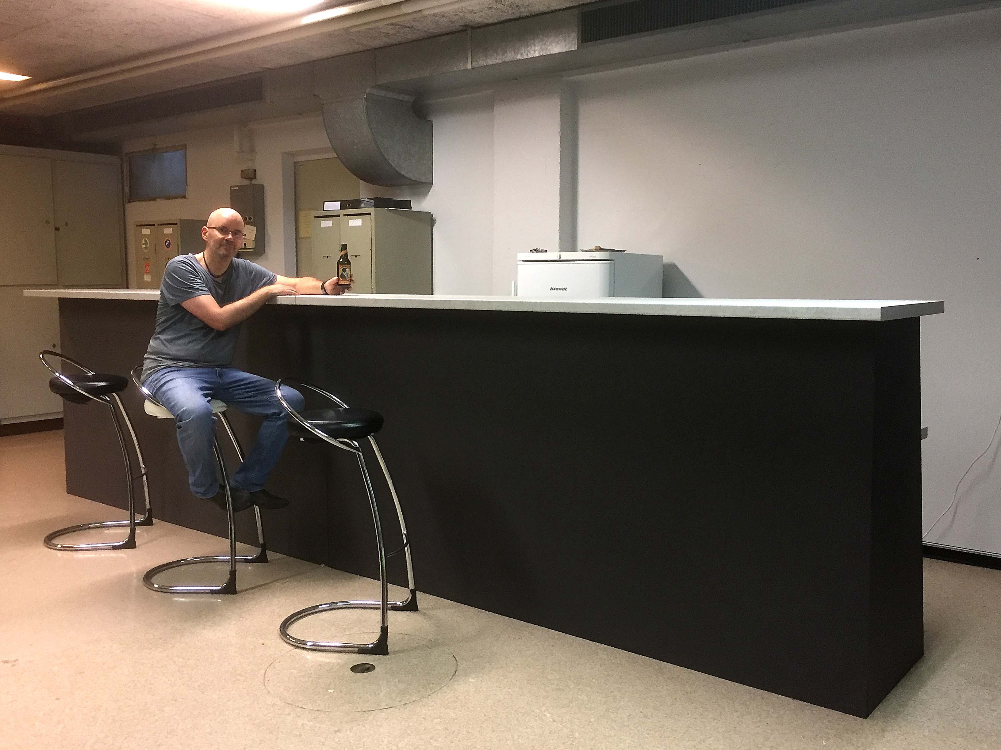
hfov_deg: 61.7
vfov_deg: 48.2
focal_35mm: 29
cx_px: 500
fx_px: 839
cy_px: 375
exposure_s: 1/33
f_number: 2.2
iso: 200
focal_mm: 4.15
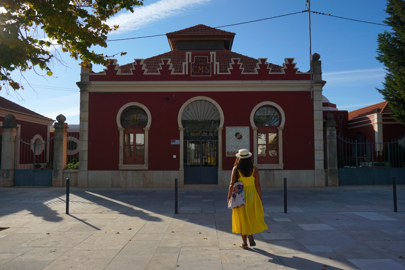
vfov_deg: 43.6
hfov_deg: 61.9
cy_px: 135
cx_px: 202
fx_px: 337
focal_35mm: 30
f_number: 6.3
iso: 160
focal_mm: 20
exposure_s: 1/1600
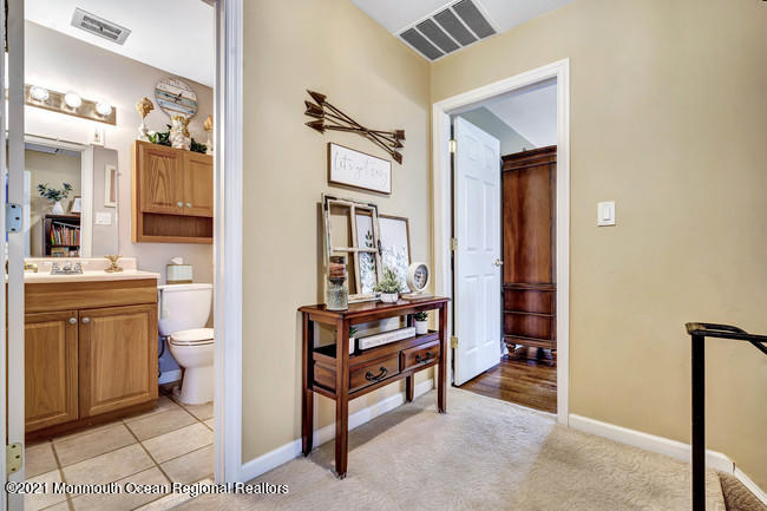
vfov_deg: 73.7
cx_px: 384
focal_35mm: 16
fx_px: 341
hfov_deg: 96.8
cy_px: 256
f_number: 8
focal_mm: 16
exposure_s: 1/1.25
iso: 200
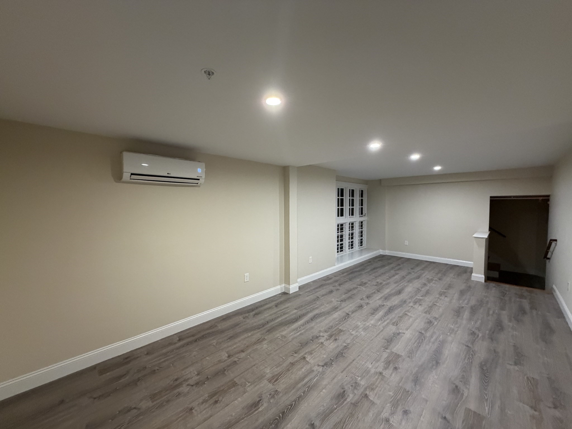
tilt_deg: -0.9
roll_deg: -0.2
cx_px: 286
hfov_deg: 102.1
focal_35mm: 14
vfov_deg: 85.7
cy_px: 214
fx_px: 231
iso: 500
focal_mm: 2.22
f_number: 2.2
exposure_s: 1/60
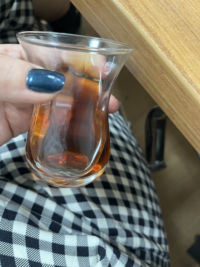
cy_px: 134
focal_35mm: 26
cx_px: 100
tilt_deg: -82.3
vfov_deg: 67.3
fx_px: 200
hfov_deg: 53.1
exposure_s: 1/50
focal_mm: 5.1
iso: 320
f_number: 1.6
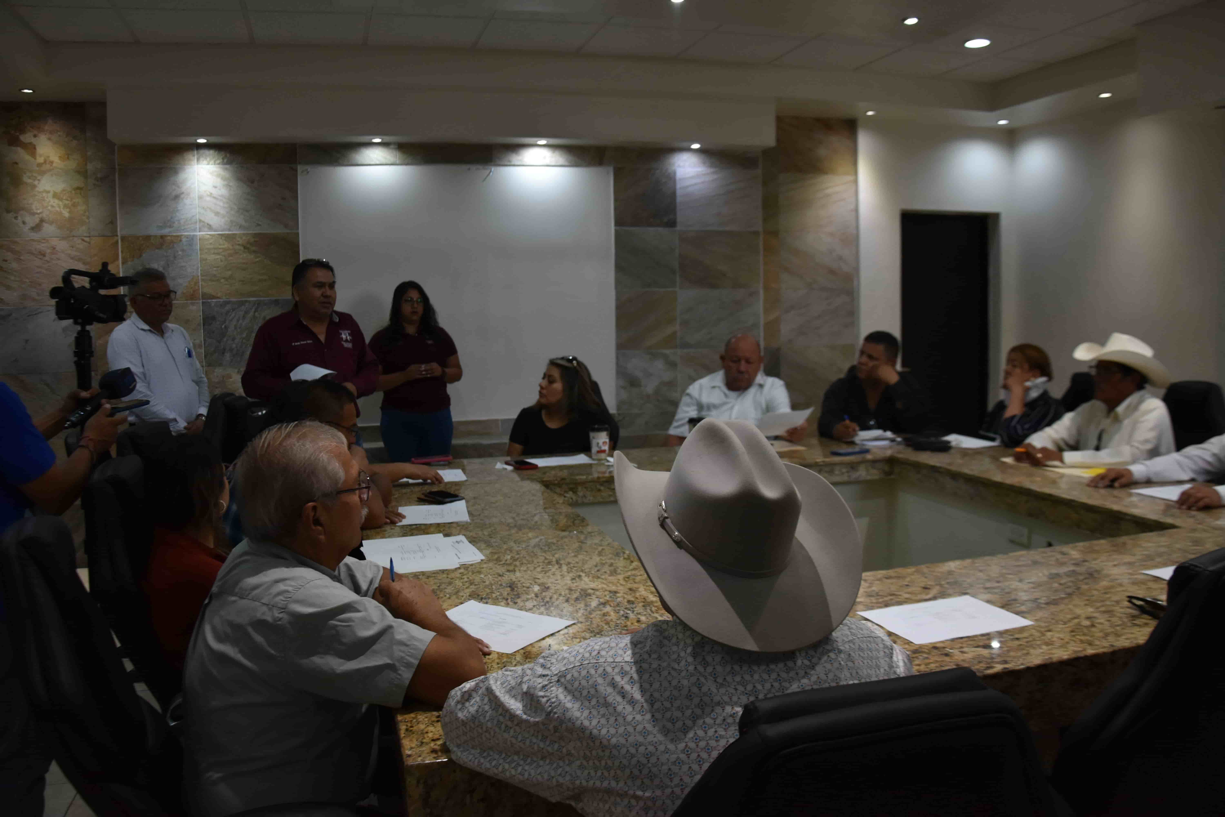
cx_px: 612
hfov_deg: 37.9
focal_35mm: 52
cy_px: 408
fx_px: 1786
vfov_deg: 25.8
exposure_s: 1/125
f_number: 4.5
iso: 800
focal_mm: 35
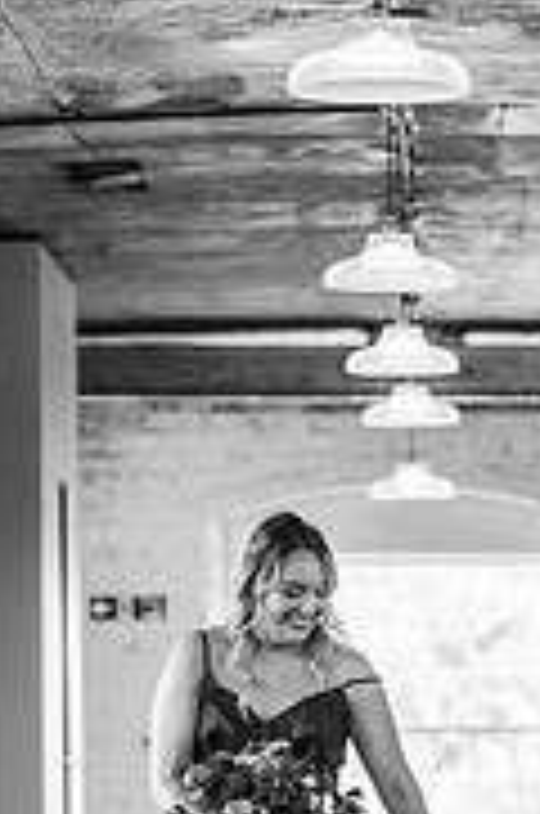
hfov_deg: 6.5
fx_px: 4765
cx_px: 614
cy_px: 935
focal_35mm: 211
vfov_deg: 9.7
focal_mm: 85
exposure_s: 1/200
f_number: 2
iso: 360
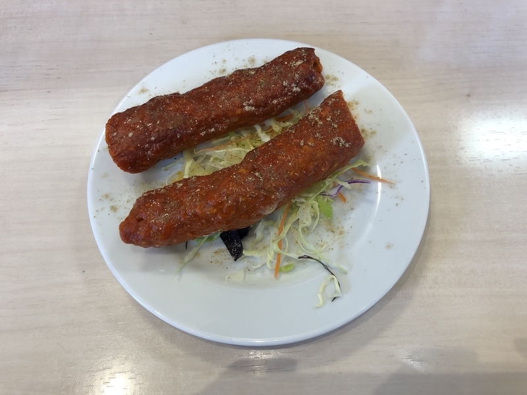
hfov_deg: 63.4
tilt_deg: -66.4
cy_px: 198
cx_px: 264
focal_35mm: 28
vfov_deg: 49.7
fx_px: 426
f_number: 1.8
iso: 32
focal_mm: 4
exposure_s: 1/33
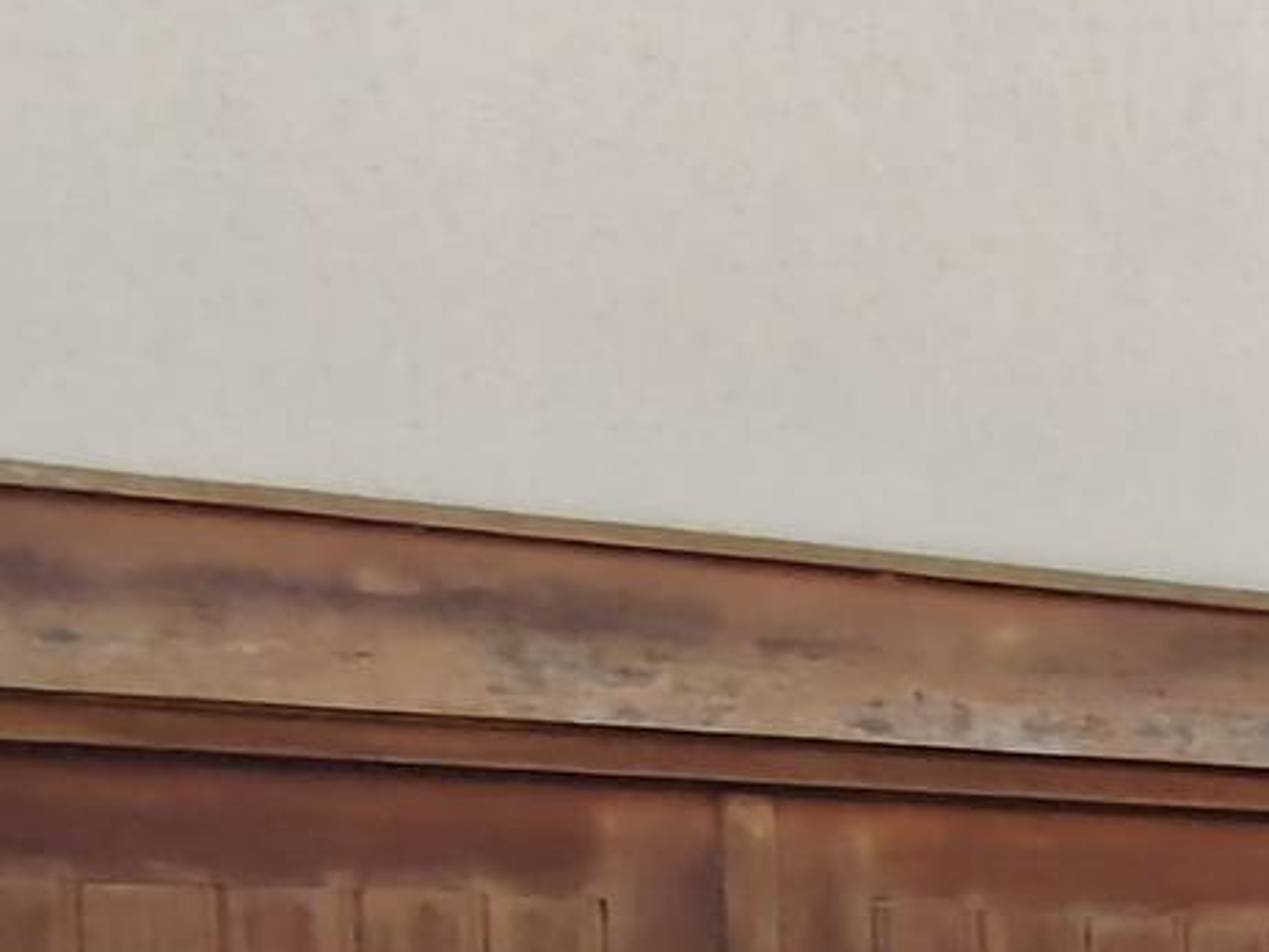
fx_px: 2603
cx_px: 1898
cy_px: 1291
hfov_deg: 22.5
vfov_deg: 19.0
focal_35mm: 71
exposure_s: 1/753
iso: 100
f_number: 2.2
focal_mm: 1.42
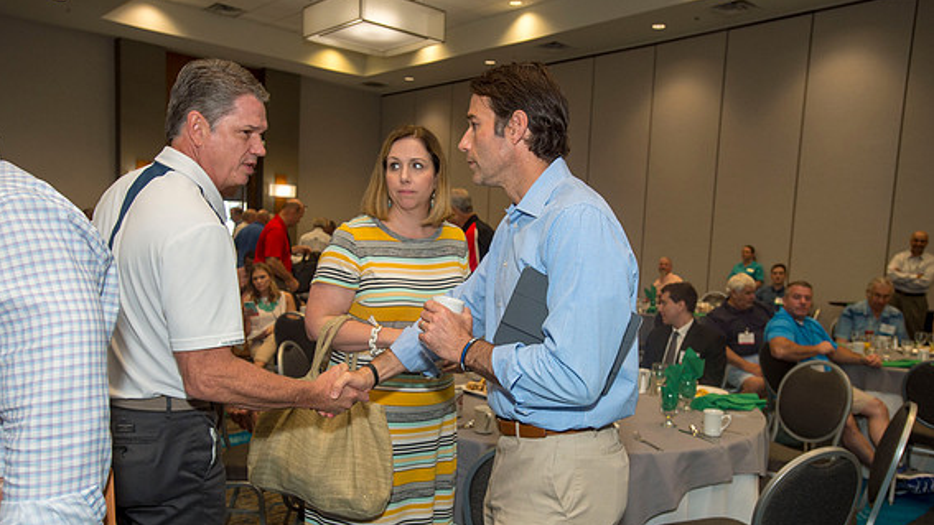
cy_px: 311
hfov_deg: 64.3
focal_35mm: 30
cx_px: 458
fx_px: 743
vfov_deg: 38.8
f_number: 5.6
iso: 1250
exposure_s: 1/250
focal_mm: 28
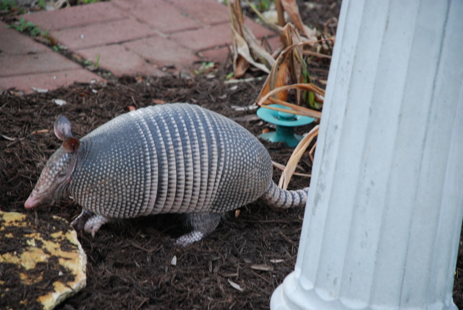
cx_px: 232
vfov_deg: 6.8
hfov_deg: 10.1
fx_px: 2607
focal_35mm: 202
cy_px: 155
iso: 400
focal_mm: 135
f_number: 5.6
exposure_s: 1/100
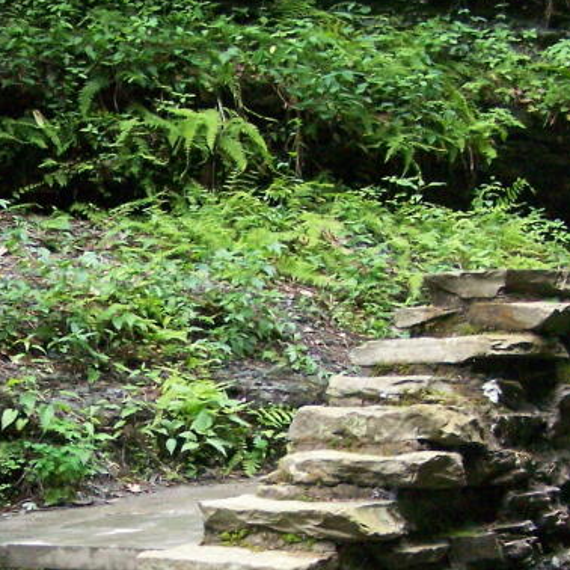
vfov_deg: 18.8
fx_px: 1695
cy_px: 498
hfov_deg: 19.0
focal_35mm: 91
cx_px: 181
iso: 400
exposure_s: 1/160
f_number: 2.8
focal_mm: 6.3
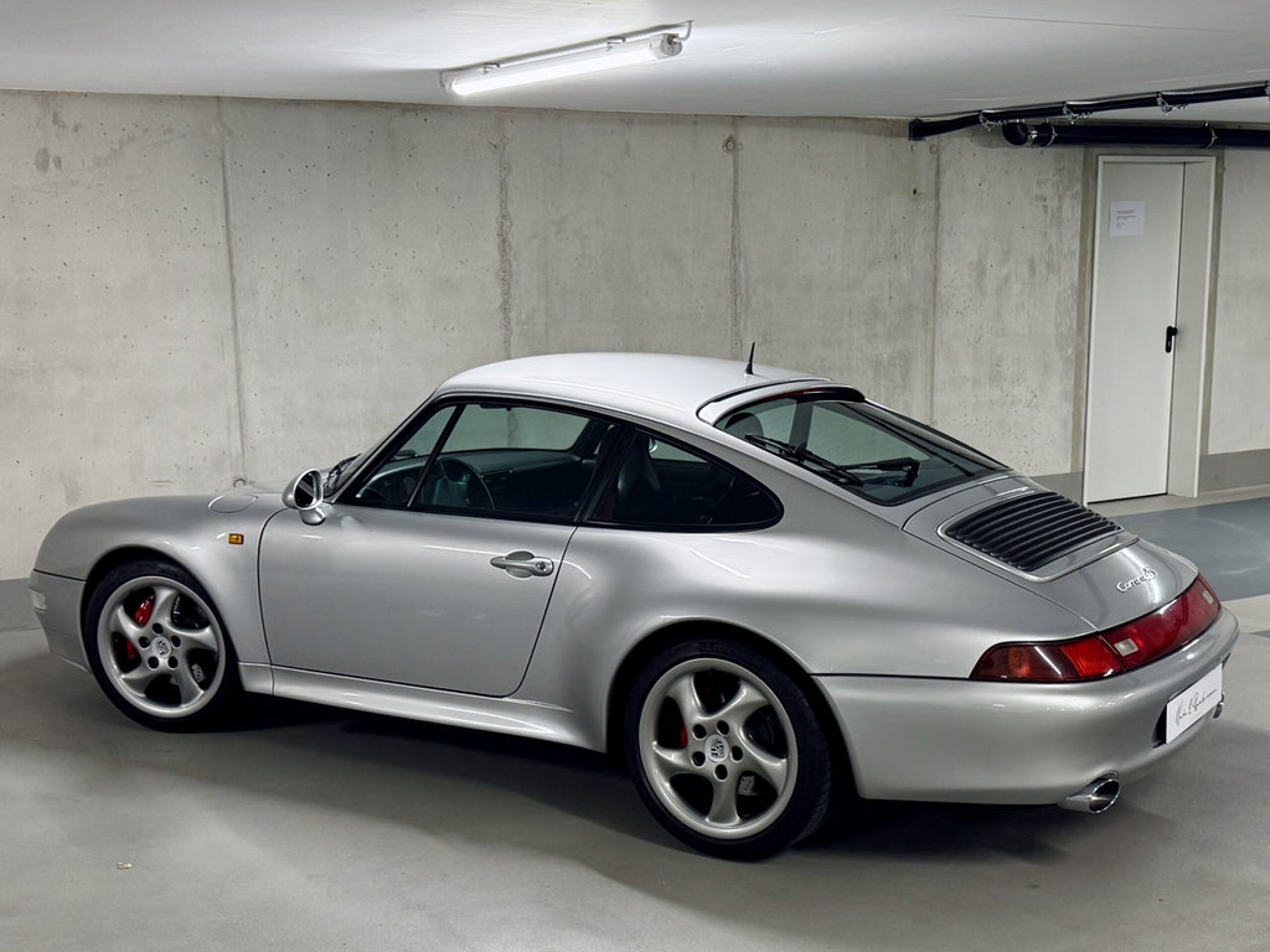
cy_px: 476
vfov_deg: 56.8
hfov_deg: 71.6
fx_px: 881
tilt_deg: -12.2
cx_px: 635
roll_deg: +0.4
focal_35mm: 24
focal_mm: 6.76
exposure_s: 1/100
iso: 250
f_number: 1.78
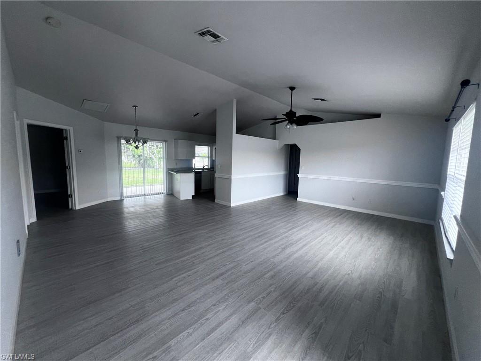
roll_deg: -1.4
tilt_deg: -6.3
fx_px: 181
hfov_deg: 106.2
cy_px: 180
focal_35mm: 13
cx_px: 240
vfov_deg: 89.9
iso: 100
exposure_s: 1/99
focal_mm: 1.57
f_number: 1.8
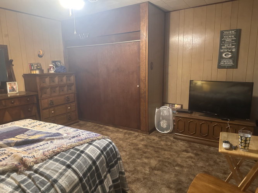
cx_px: 129
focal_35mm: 24
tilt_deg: -9.5
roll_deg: +1.1
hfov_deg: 71.6
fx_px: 179
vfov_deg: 56.8
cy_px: 96
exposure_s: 1/60
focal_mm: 6.86
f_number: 1.78
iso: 800
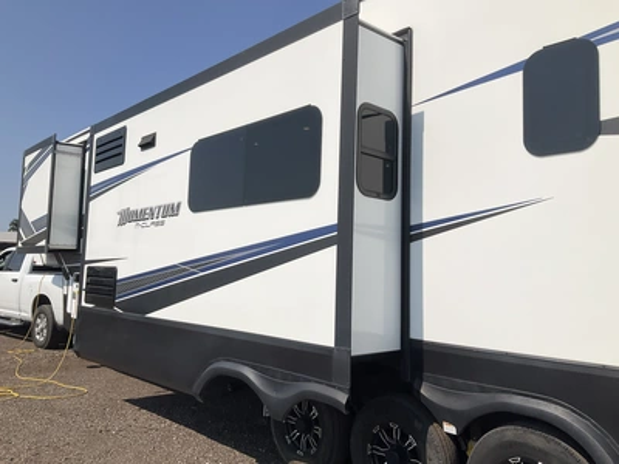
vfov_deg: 48.2
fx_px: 519
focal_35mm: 29
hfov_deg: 61.7
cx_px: 310
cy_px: 232
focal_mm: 3
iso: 25
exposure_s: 1/5263
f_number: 1.8
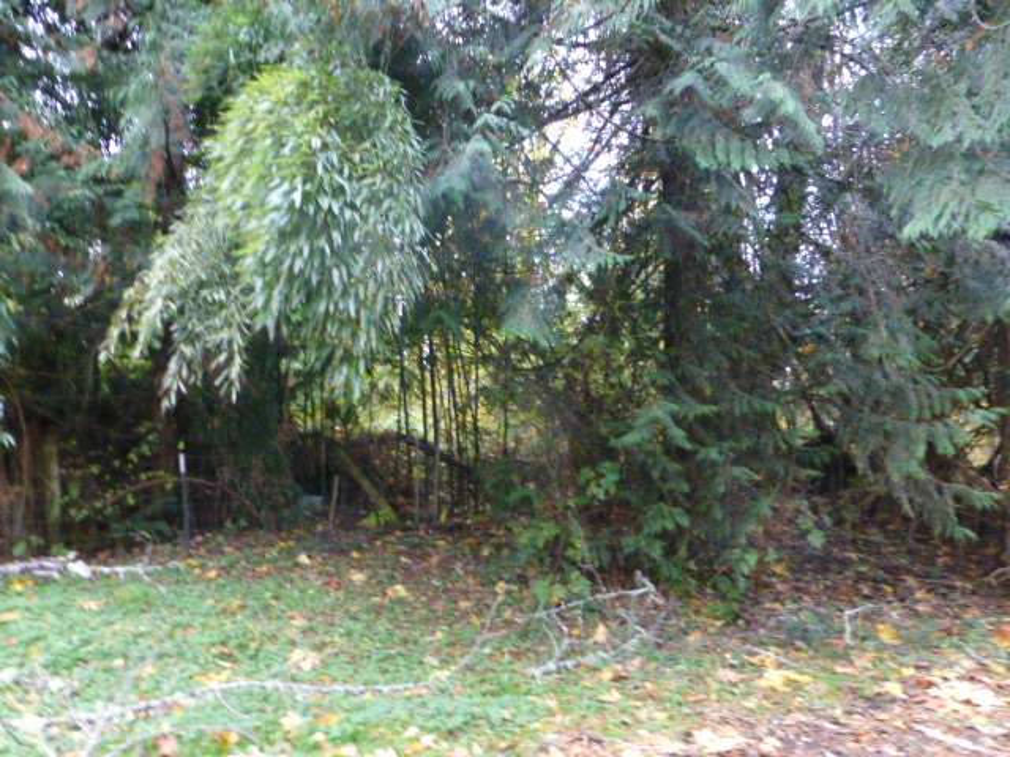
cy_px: 378
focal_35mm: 24
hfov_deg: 71.6
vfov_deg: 56.8
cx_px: 505
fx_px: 700
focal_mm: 4.3
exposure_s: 1/100
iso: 1600
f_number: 3.3
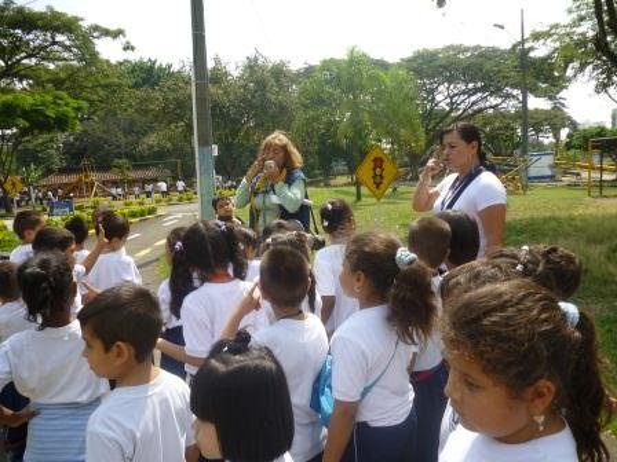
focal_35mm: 28
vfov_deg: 49.7
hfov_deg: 63.4
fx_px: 499
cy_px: 231
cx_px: 308
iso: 100
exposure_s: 1/640
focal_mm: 5
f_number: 3.1
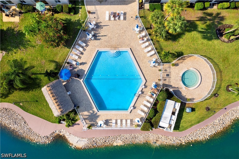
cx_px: 120
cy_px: 80
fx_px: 146
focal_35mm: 22
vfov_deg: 57.2
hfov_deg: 78.6
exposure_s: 1/500
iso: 110
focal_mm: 8.38
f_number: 2.8
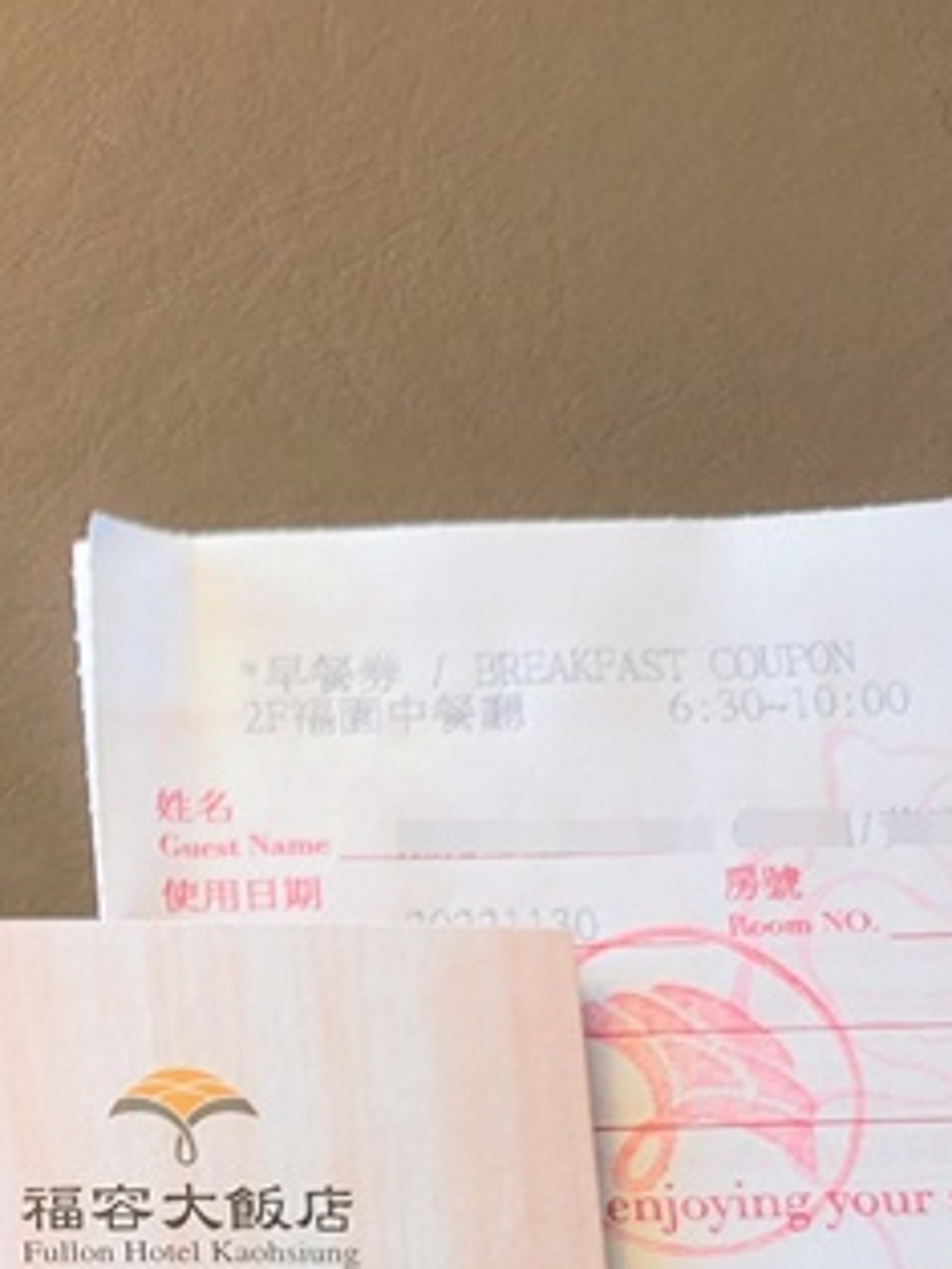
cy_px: 1415
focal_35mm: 83
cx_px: -292
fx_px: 3041
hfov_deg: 16.8
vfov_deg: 22.2
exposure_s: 1/120
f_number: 1.8
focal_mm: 5.4
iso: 160
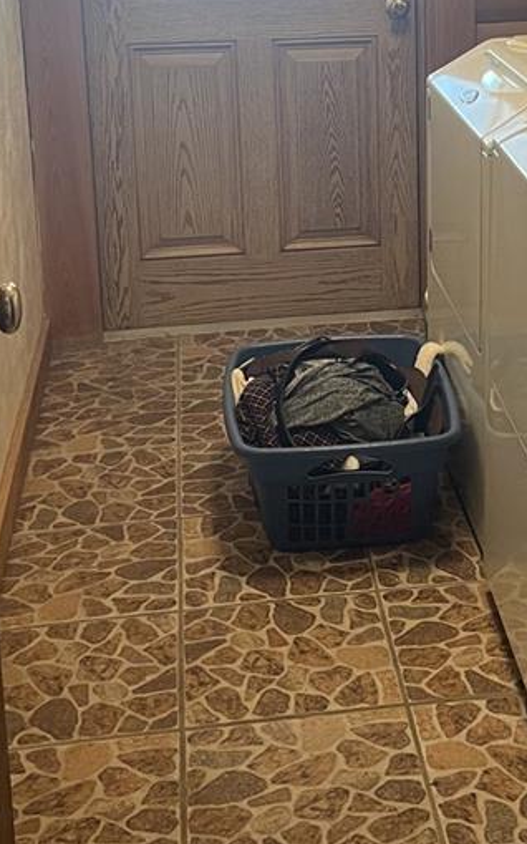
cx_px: 428
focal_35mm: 65
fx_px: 1494
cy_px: 141
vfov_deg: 30.6
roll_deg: +0.6
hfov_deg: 19.8
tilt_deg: -12.5
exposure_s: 1/60
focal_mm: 5.7
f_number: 1.5
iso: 320
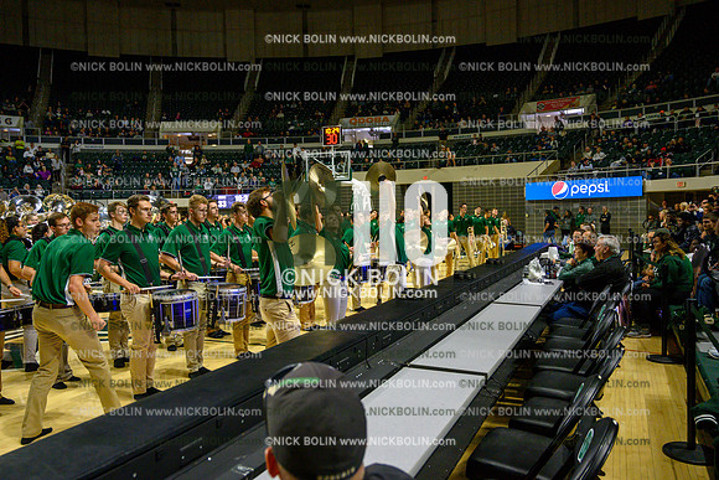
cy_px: 240
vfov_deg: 45.0
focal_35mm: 29
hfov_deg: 63.6
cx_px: 360
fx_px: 579
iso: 3200
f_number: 4.5
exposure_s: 1/800
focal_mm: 29
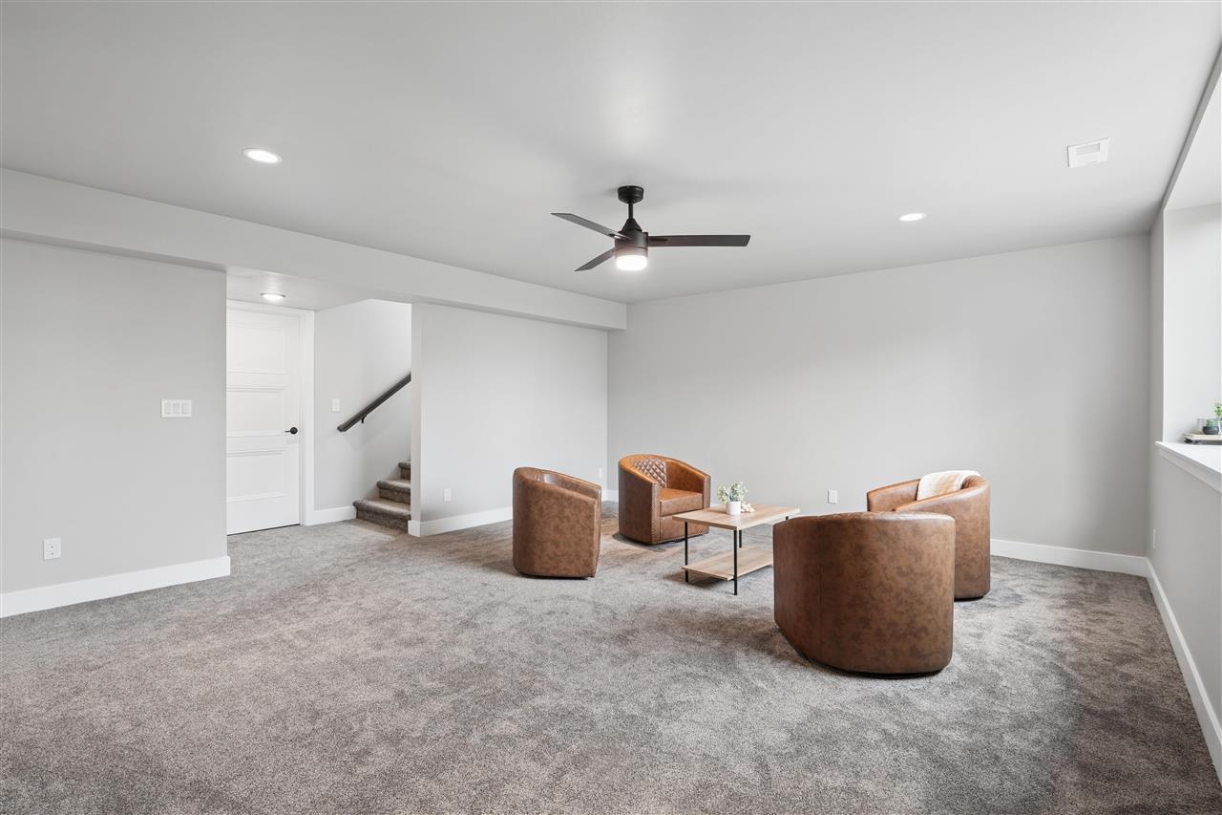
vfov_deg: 70.4
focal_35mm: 17
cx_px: 611
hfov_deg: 93.3
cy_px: 408
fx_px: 577
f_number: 9
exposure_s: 1/10
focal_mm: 17
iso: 400
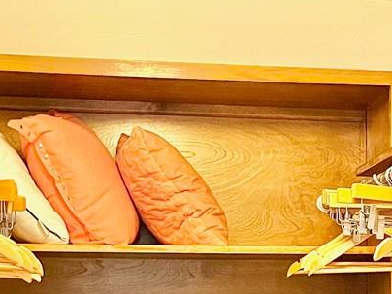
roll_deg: +0.2
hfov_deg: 18.5
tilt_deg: -6.9
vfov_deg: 13.4
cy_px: 467
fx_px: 1166
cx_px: 399
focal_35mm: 103
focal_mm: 5.1
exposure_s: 1/60
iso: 400
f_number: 1.6
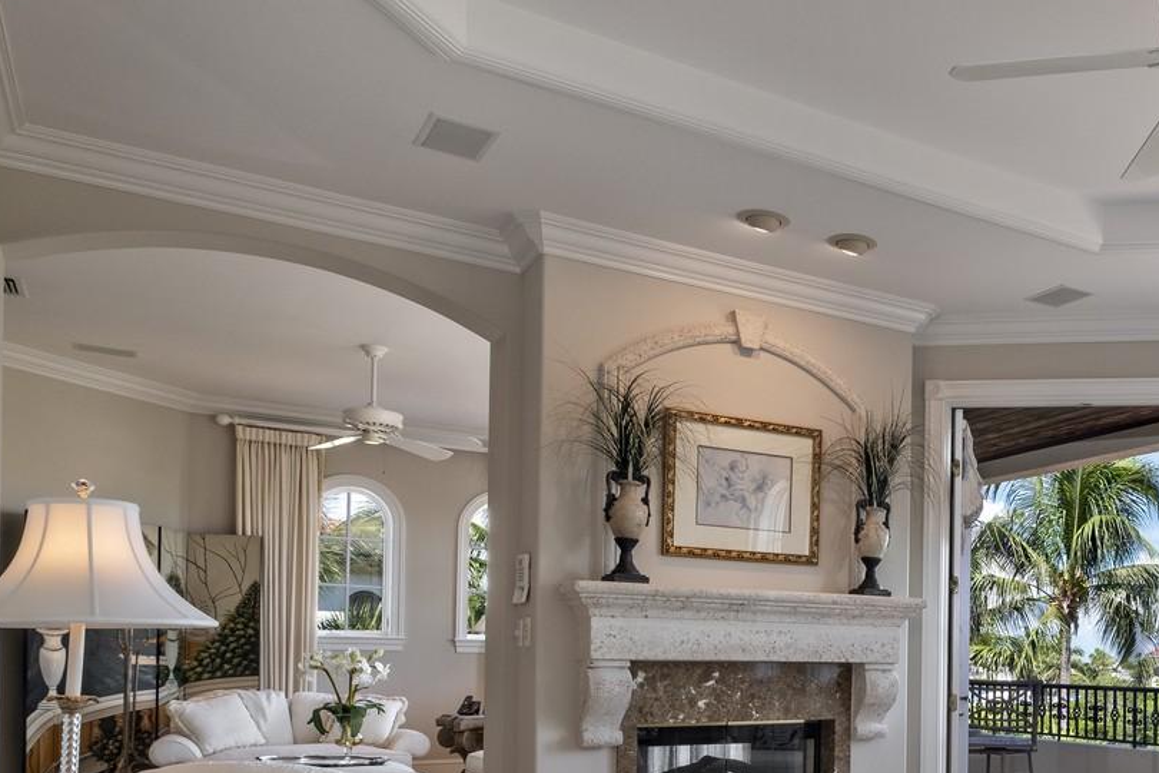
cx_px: 1097
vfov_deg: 36.7
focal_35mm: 34
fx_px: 1095
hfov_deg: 48.3
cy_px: 681
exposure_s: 1/250
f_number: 8
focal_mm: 11.5
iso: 200
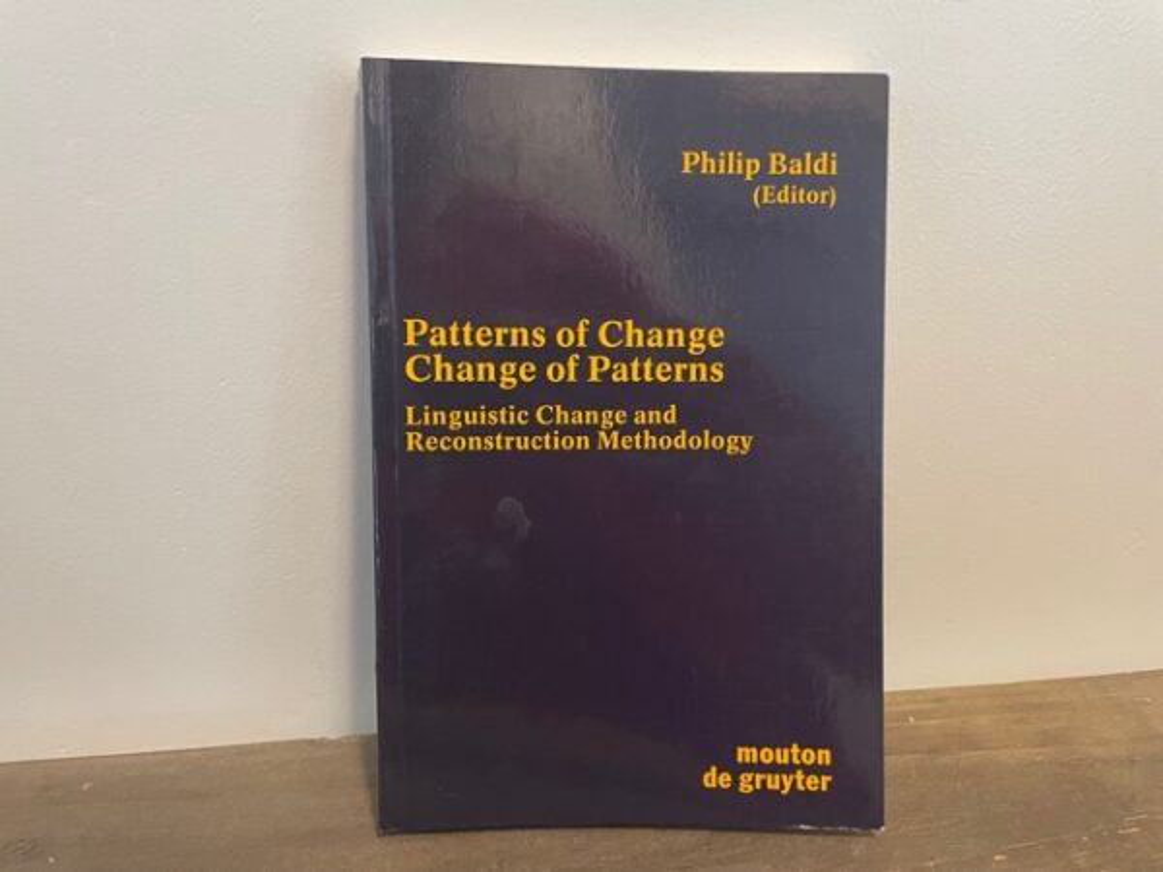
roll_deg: -0.1
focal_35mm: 26
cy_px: 436
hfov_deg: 67.3
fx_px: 874
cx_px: 582
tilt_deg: -21.3
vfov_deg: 53.1
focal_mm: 4.2
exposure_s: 1/60
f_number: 1.6
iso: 320
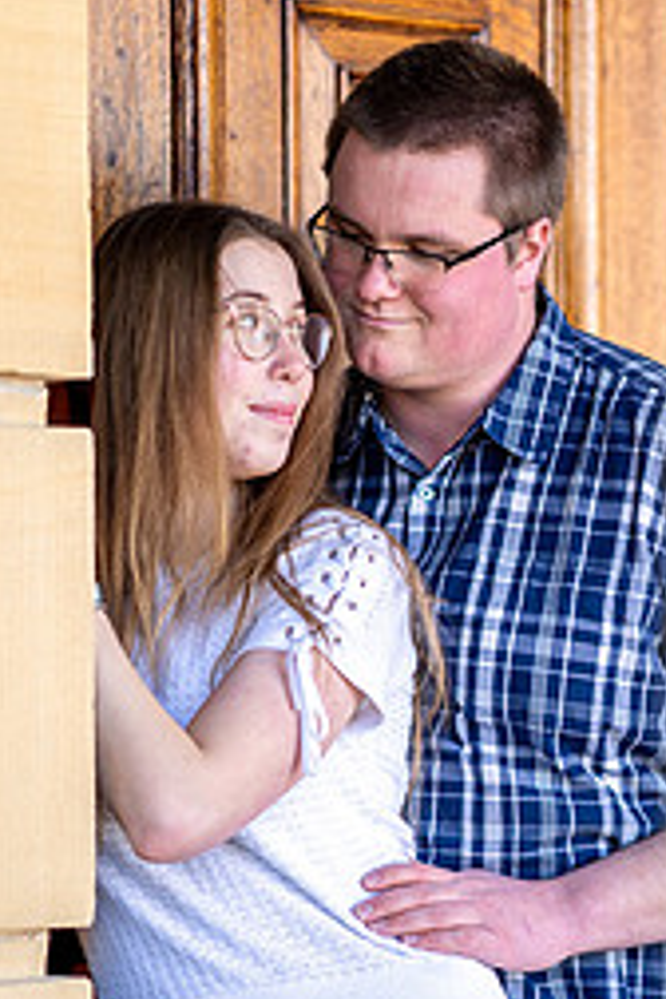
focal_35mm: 152
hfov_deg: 9.0
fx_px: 4218
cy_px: 777
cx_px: 587
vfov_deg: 13.5
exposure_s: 1/1600
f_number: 1.4
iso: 500
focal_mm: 85
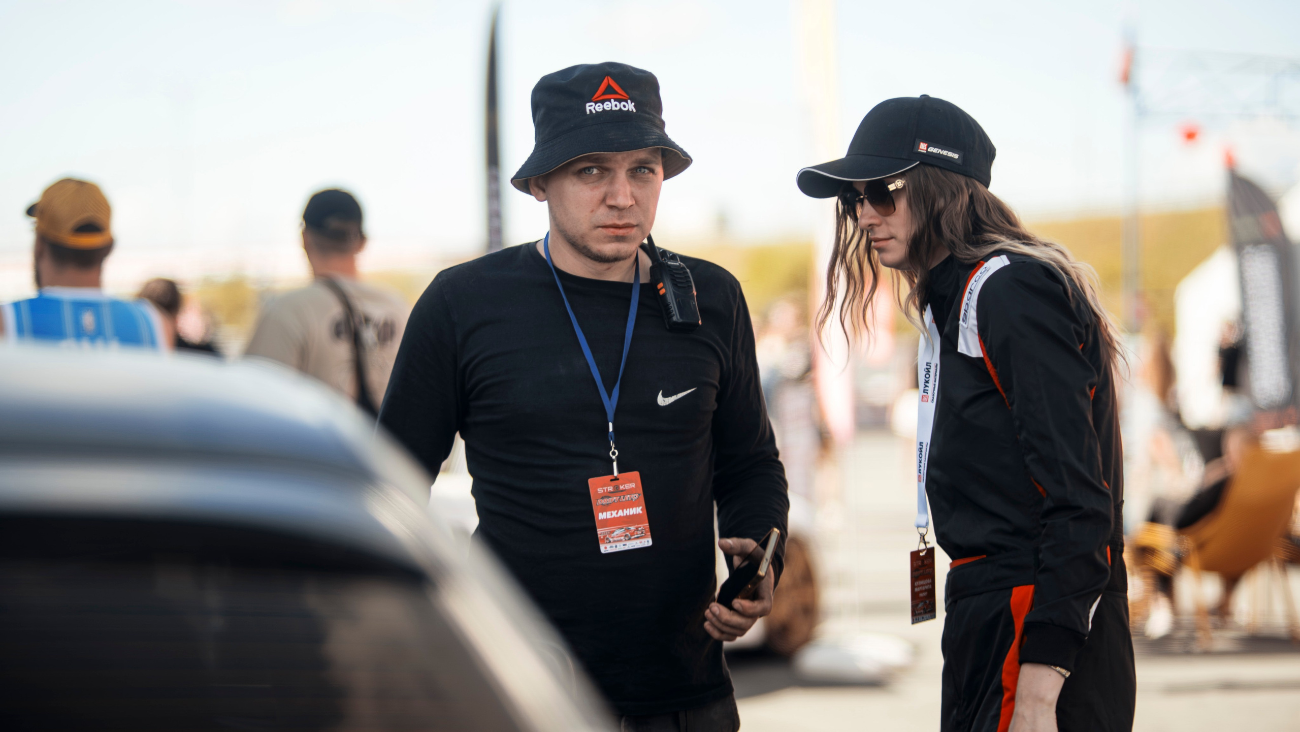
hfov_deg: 23.9
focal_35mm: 89
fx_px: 3069
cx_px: 650
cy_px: 308
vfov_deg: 13.6
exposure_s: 1/200
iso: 100
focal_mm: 85
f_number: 1.8
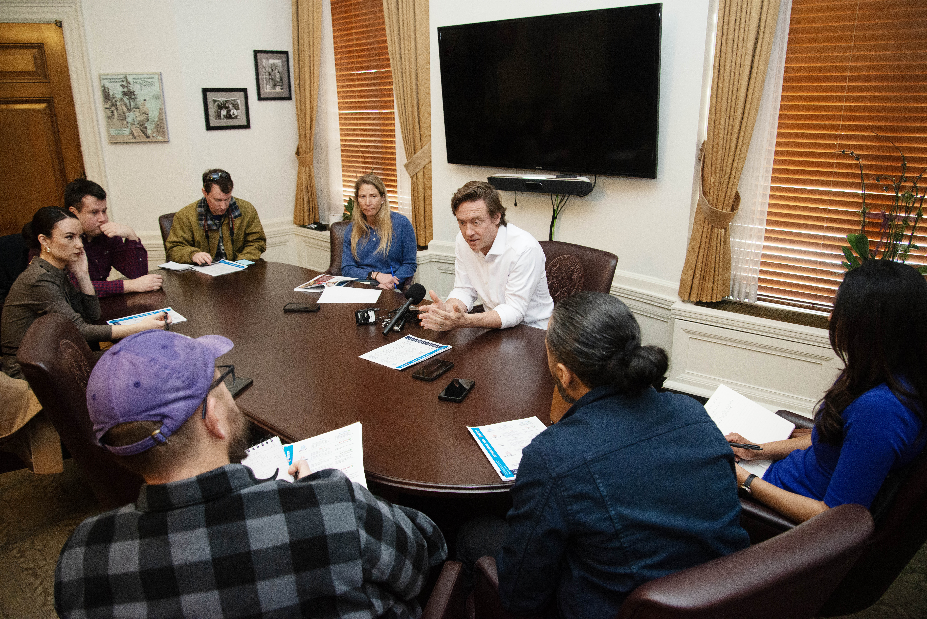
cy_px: 310
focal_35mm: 24
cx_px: 464
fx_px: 618
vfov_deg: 53.2
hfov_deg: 73.7
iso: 3200
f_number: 4.5
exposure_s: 1/100
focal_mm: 24
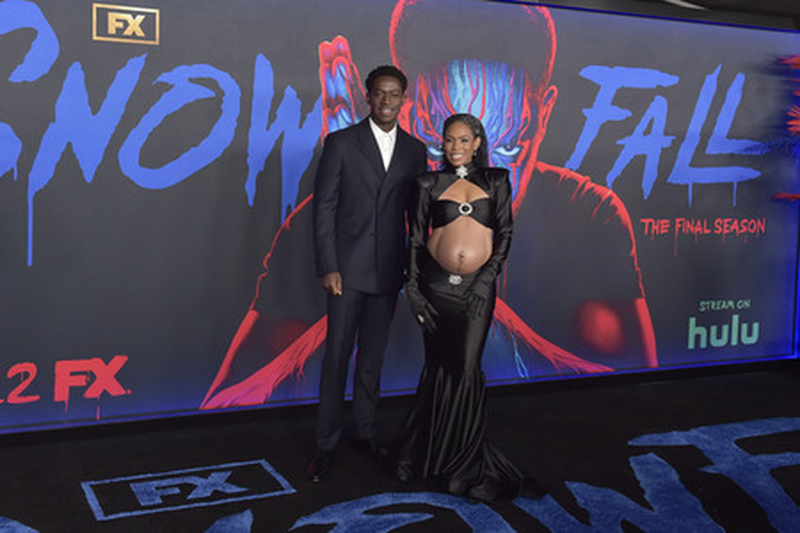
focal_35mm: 36
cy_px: 266
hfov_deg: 53.1
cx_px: 400
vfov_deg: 36.9
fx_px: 800
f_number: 6.3
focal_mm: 36
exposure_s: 1/250
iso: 2000
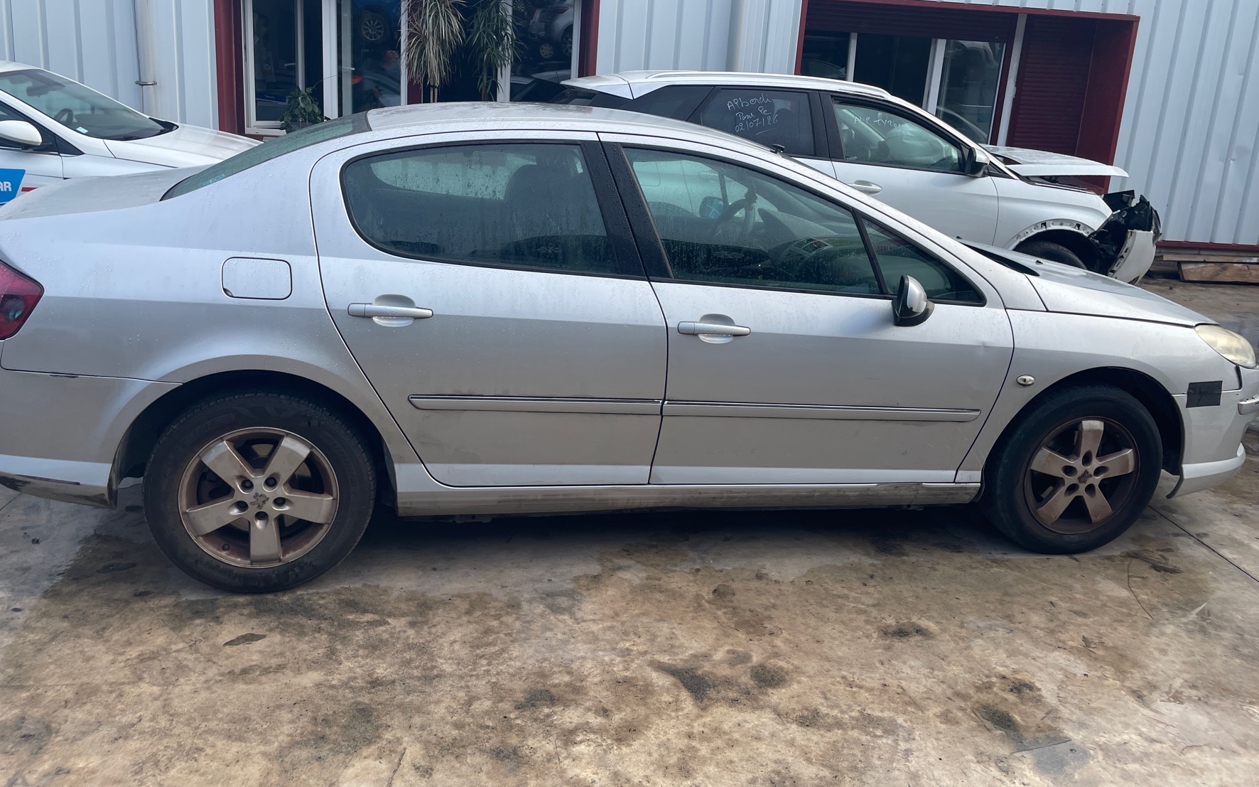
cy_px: 329
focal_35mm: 28
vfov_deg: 44.4
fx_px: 961
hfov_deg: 66.5
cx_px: 625
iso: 32
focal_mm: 4.2
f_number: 1.6
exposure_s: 1/729
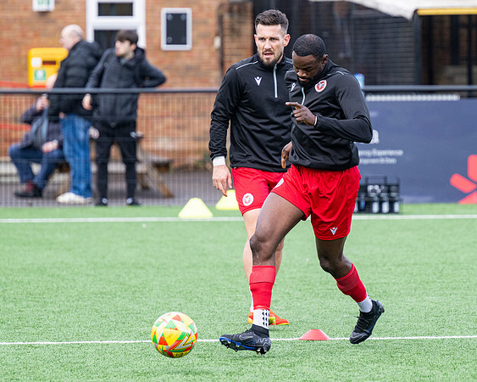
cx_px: 333
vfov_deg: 4.7
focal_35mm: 330
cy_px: 189
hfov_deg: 5.9
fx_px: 4651
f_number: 4
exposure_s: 1/1250
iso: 800
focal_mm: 210
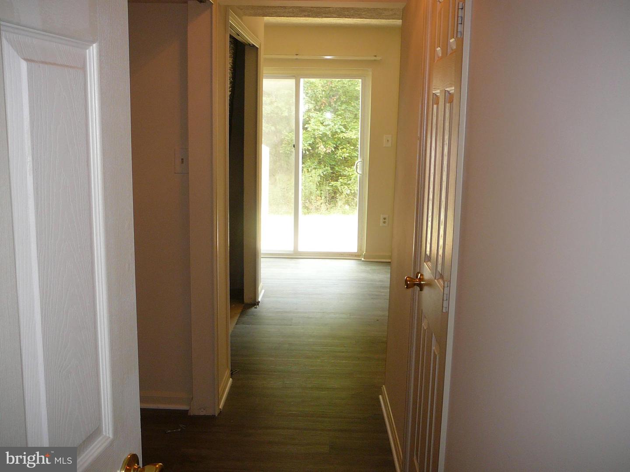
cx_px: 315
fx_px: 637
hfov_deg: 52.6
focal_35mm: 35
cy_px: 236
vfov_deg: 40.7
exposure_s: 1/30
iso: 100
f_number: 2.8
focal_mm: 5.2
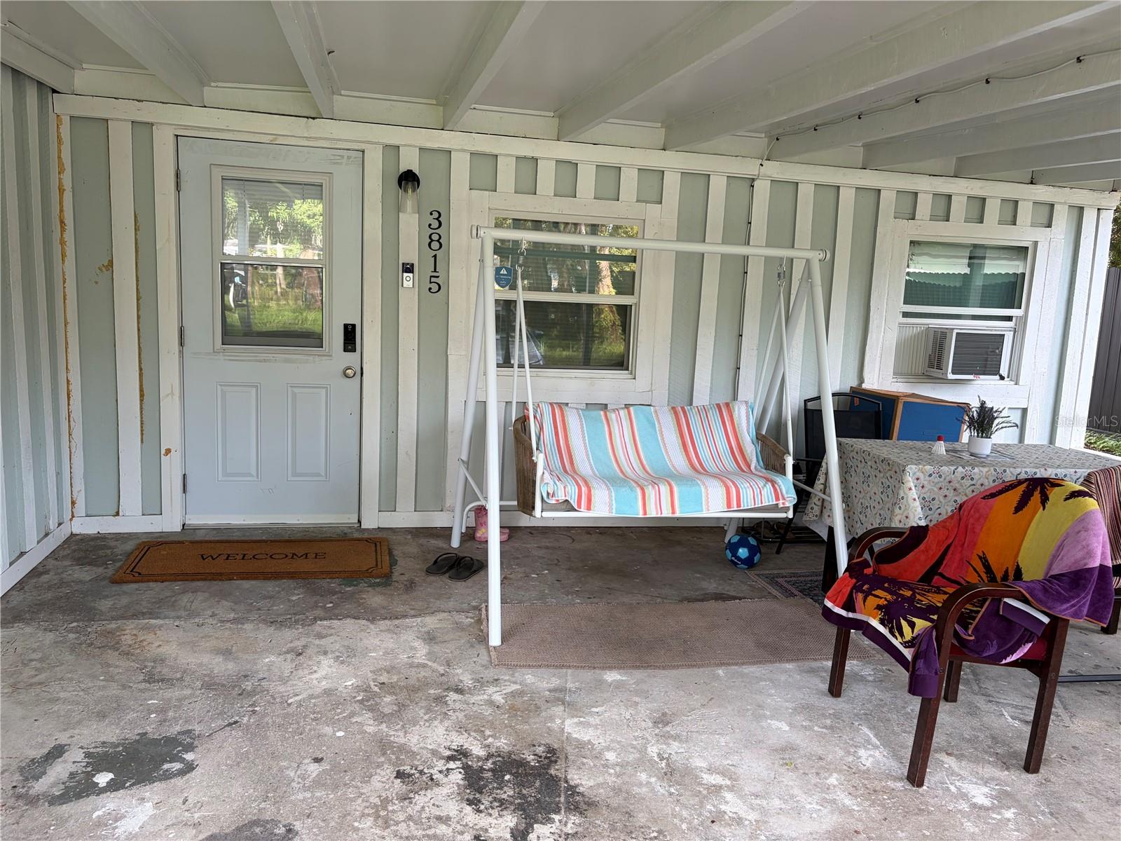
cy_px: 420
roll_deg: -2.7
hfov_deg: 67.3
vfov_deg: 53.1
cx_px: 560
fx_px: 842
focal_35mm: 26
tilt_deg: -7.2
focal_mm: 5.96
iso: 64
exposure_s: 1/121
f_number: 1.6
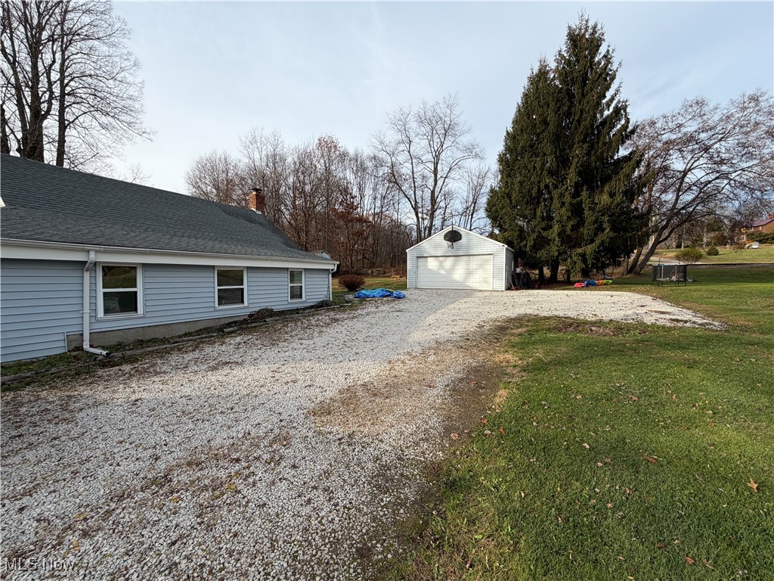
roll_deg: -1.2
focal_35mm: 14
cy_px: 290
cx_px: 387
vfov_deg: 85.7
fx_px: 313
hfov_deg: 102.1
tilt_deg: -3.3
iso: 40
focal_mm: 2.22
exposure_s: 1/770
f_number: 2.2
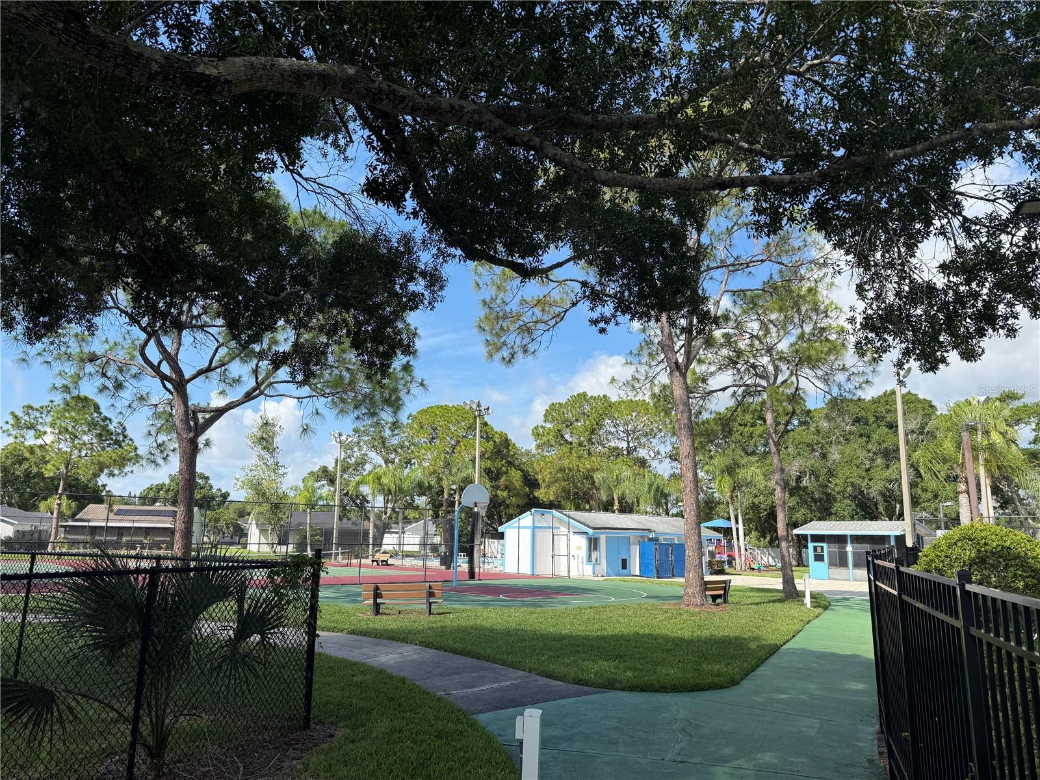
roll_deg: -1.6
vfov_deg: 56.8
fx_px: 721
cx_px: 520
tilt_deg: +12.5
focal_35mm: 24
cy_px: 390
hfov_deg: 71.6
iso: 80
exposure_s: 1/2907
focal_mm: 6.76
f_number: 1.78
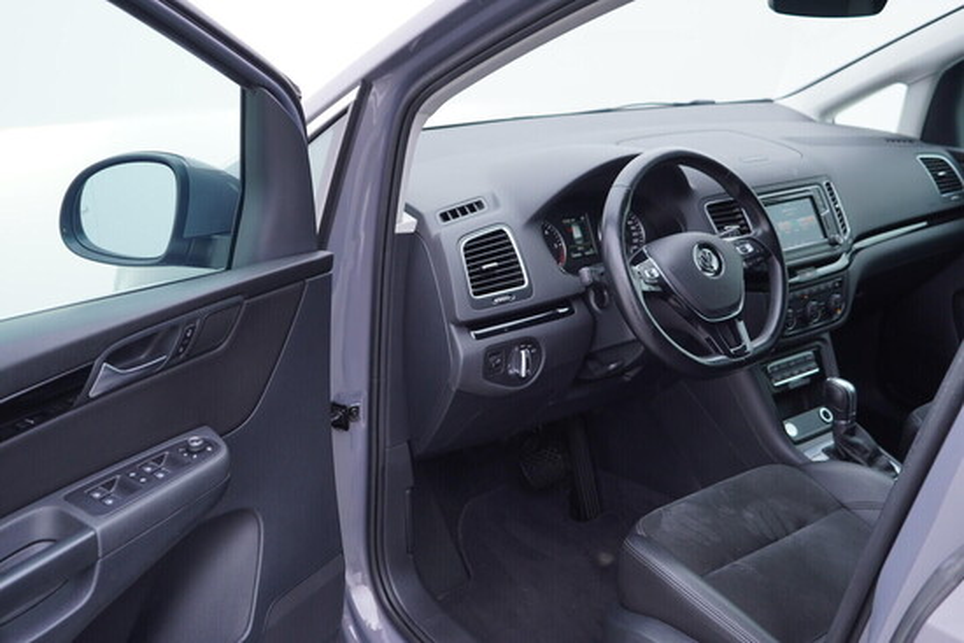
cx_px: 482
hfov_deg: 53.1
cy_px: 322
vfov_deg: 36.9
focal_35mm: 36
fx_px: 964
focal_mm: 24
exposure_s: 1/40
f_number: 2.8
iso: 125
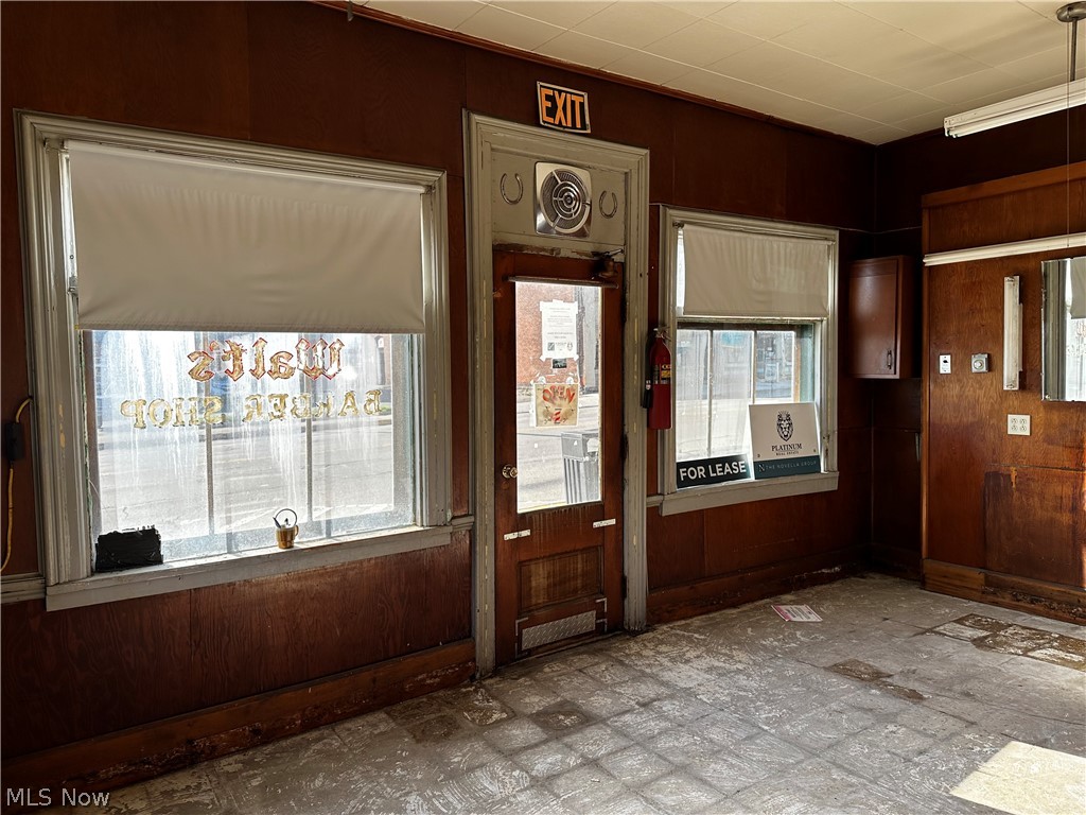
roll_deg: +1.9
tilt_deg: -3.3
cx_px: 543
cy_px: 408
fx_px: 753
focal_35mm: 24
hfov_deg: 71.6
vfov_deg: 56.8
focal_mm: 6.86
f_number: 1.78
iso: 80
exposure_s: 1/529
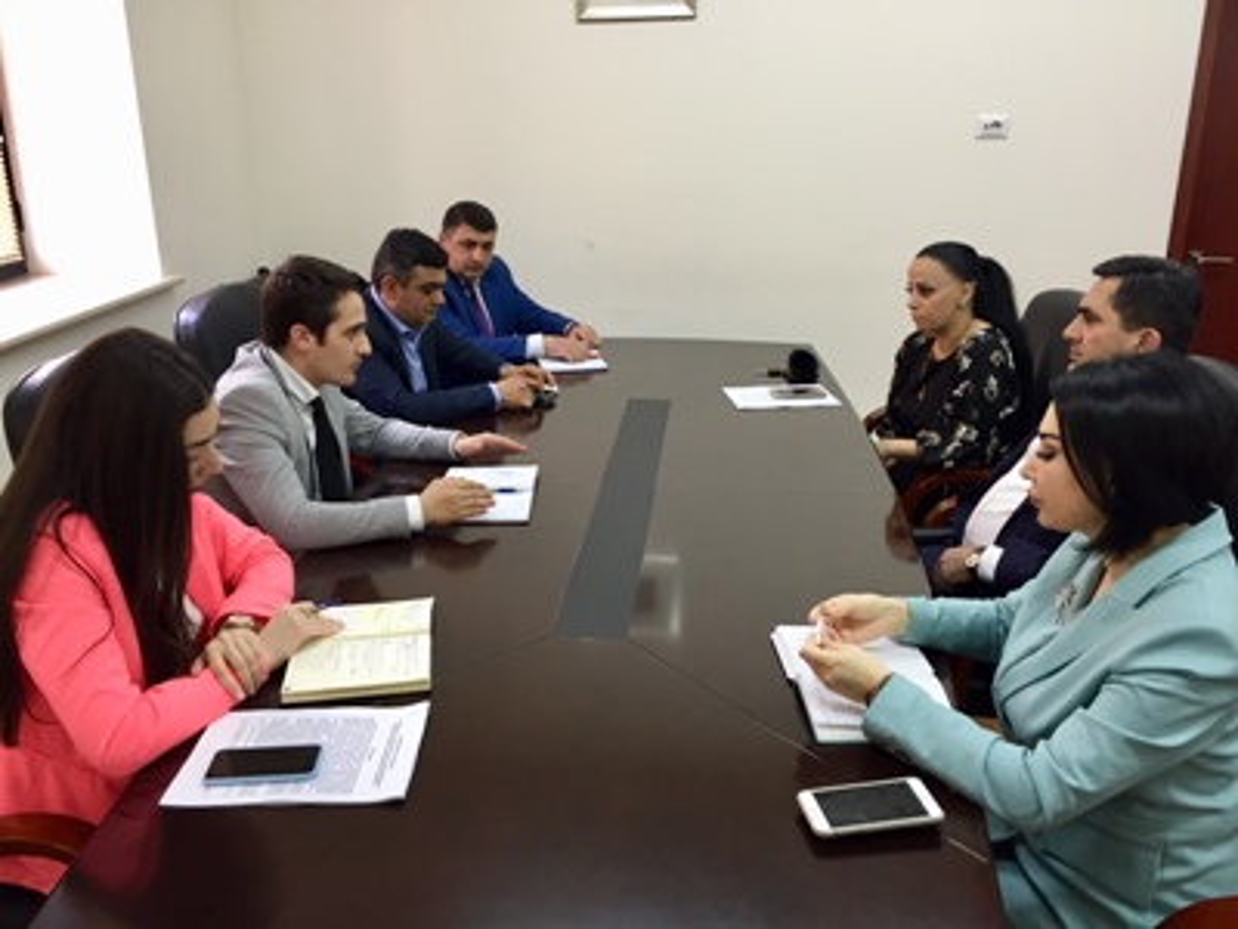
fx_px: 1037
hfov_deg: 61.7
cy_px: 464
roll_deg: -1.1
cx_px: 619
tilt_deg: -20.6
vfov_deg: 48.2
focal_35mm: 29
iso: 100
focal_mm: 4.15
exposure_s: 1/33
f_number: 2.2
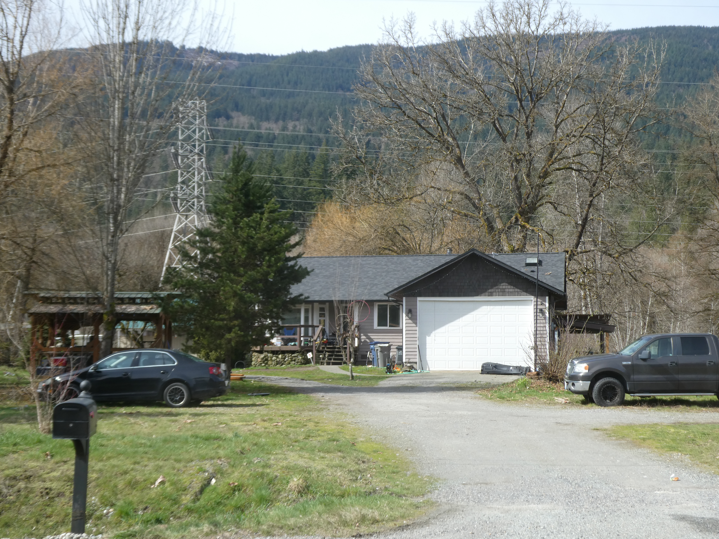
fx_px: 1039
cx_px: 360
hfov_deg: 38.2
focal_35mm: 50
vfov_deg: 29.1
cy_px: 270
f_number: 4.1
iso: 80
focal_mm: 9
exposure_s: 1/400
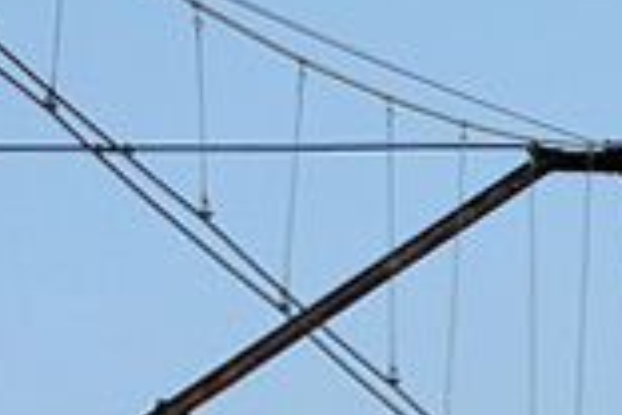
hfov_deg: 2.3
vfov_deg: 1.5
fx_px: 15685
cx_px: 1001
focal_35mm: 908
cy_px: 1109
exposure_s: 1/250
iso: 200
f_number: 8
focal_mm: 105
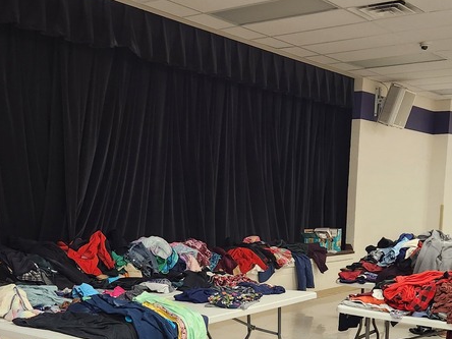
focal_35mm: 53
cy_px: 284
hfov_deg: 36.1
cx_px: 208
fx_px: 692
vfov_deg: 26.9
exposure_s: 1/120
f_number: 1.8
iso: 400
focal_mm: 5.4
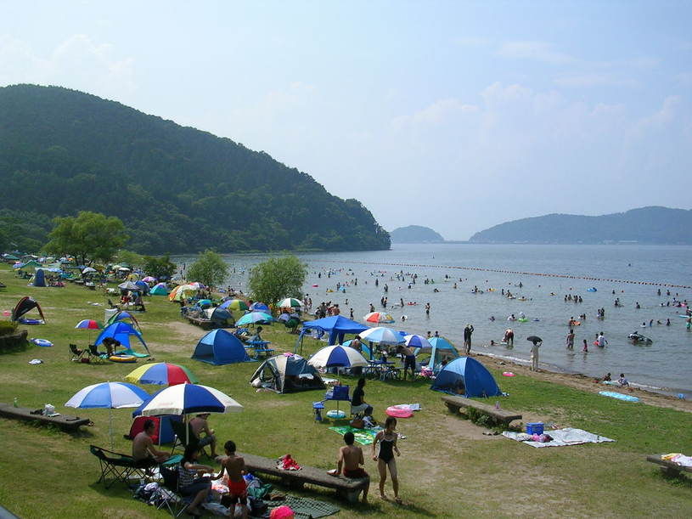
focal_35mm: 38
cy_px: 260
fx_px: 760
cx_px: 346
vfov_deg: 37.7
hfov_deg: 49.0
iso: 50
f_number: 5.6
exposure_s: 1/466
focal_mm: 5.8
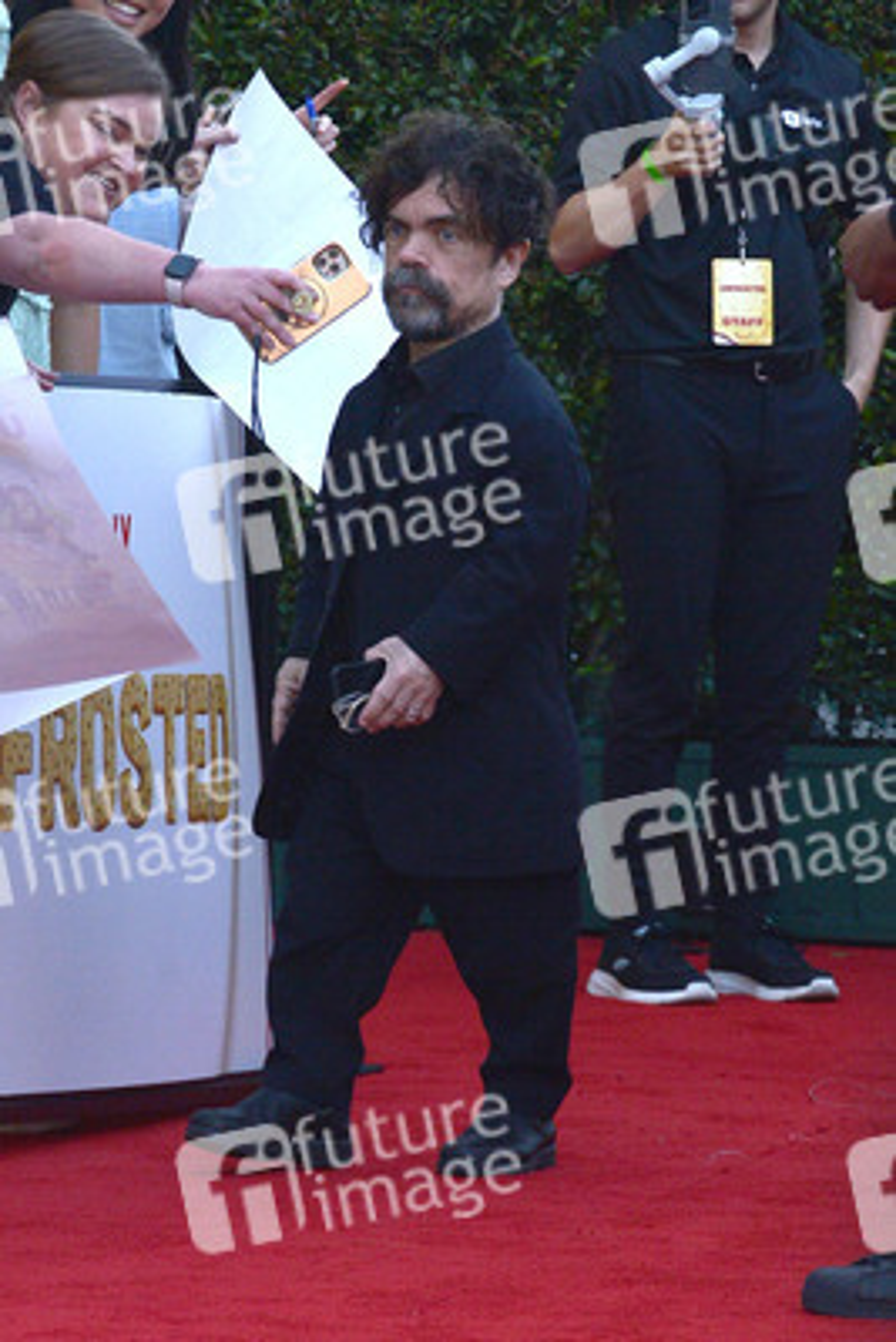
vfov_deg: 10.3
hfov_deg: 6.9
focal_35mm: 200
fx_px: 7460
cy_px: 671
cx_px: 448
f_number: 7.1
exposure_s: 1/250
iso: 400
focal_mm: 200
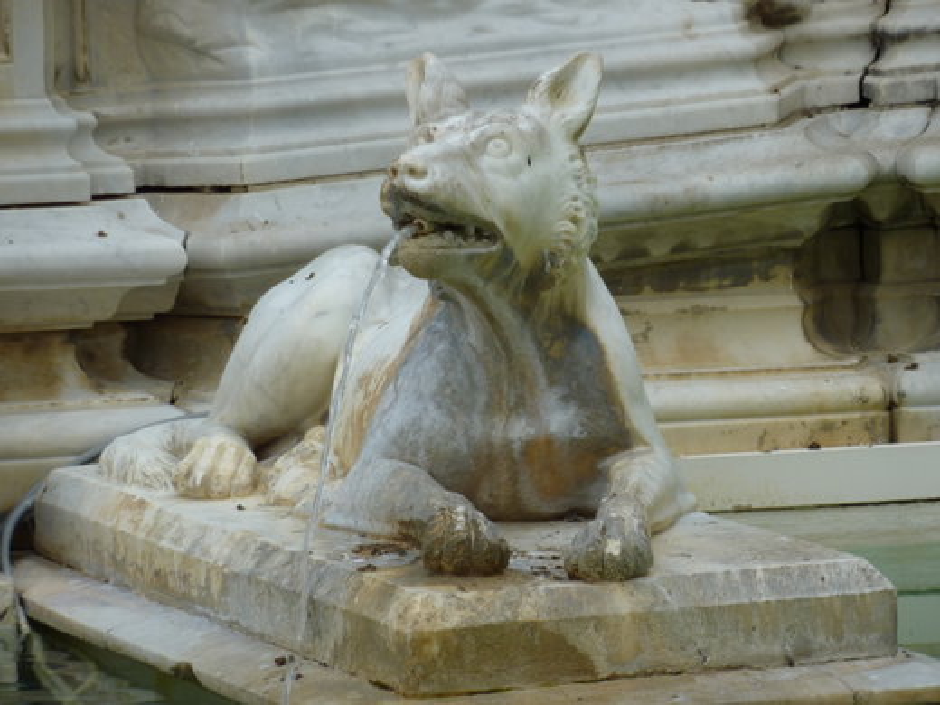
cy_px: 352
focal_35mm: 242
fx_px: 6572
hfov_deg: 8.2
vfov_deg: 6.1
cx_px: 470
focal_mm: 39.7
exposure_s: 1/160
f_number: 4.7
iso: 80
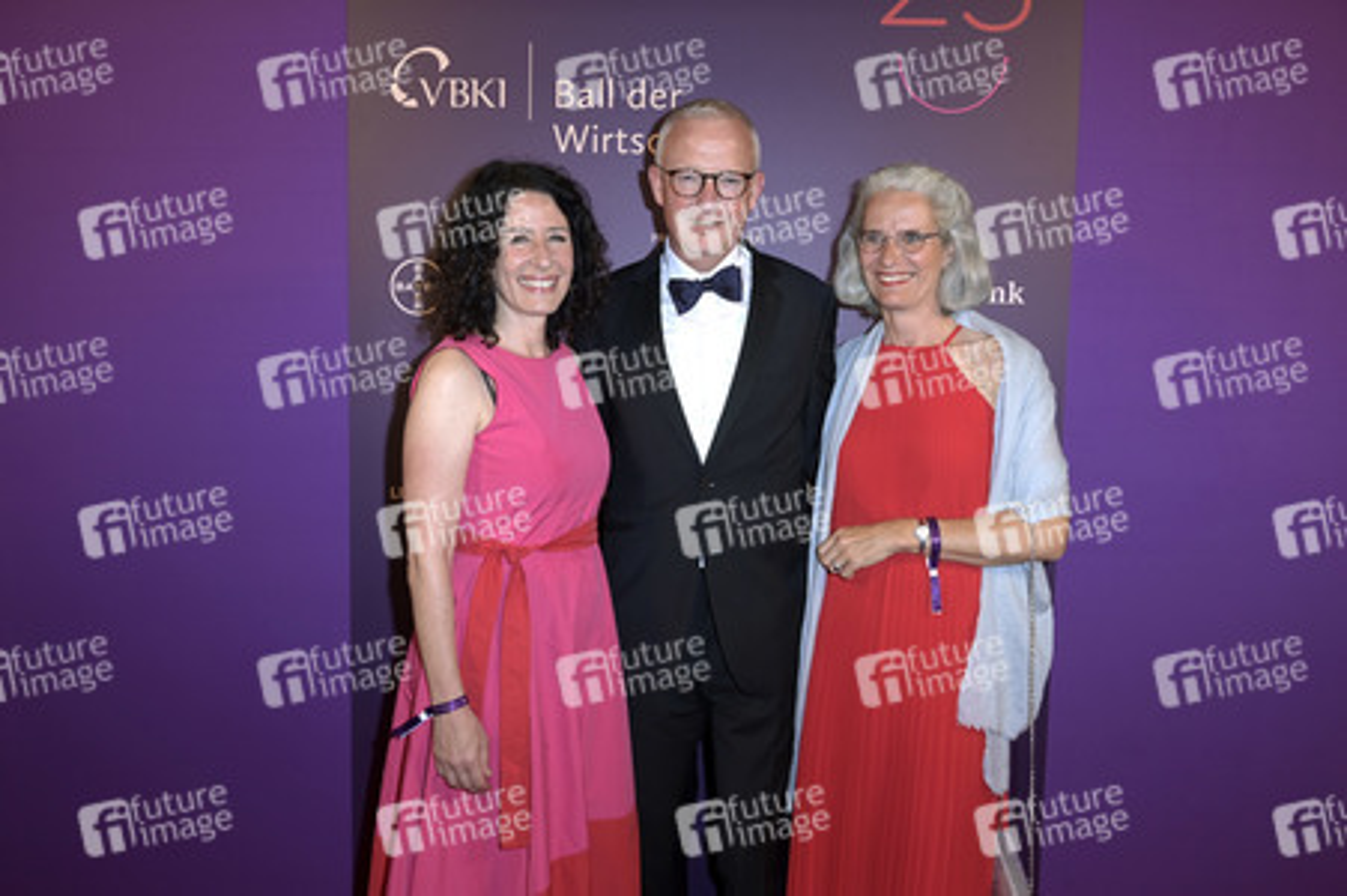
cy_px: 448
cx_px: 674
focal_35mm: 29
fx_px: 1084
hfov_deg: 63.7
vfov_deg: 44.9
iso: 500
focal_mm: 29
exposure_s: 1/250
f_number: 5.6
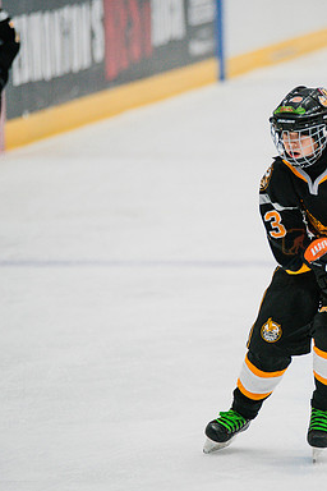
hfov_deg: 3.7
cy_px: 246
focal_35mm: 373
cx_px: 337
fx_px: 5082
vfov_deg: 5.5
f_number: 3.2
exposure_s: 1/1600
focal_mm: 247
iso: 3200
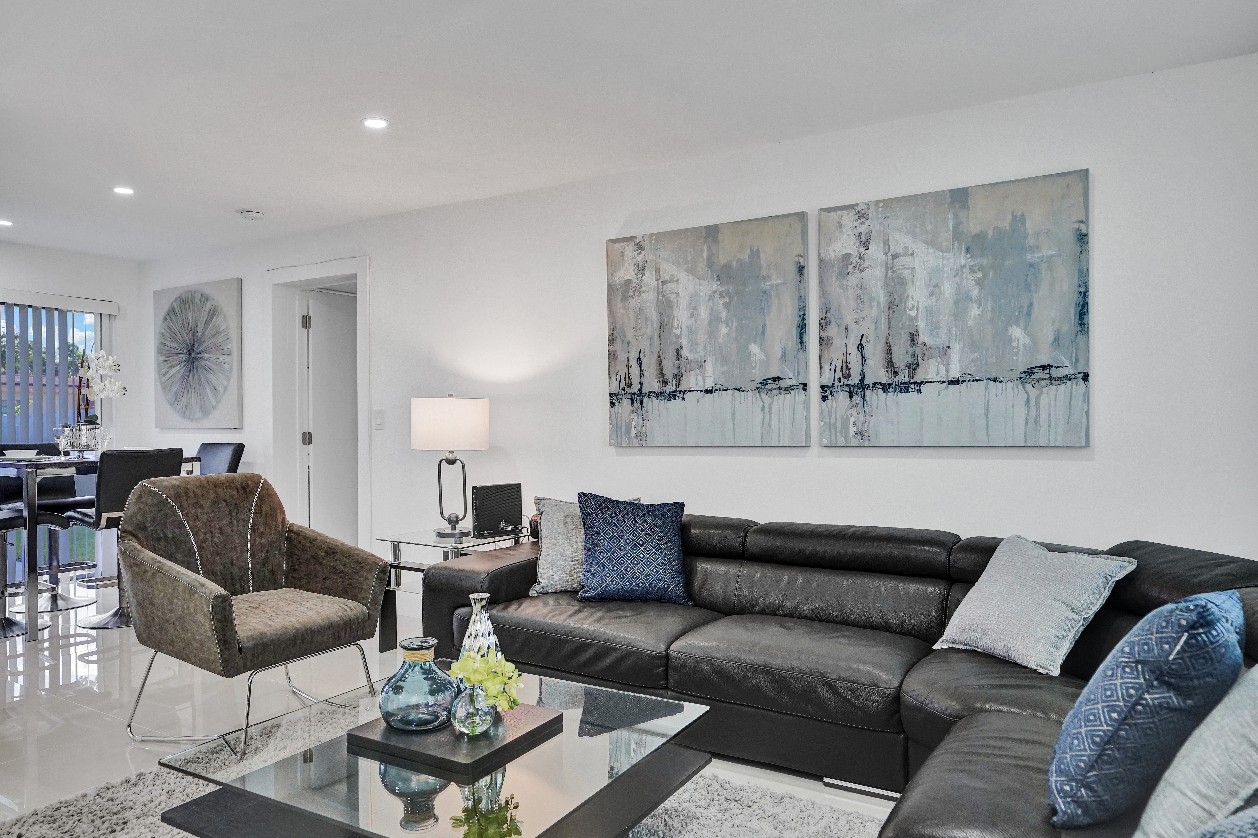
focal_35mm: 22
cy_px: 419
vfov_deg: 57.2
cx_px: 629
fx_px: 769
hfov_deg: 78.6
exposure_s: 1/640
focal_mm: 22
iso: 1600
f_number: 3.5
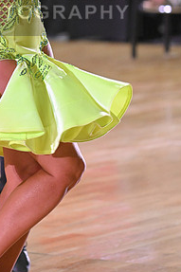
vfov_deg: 6.2
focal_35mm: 334
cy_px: 5
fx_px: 2522
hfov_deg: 4.1
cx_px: 13
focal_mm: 165
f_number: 4
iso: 4000
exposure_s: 1/400
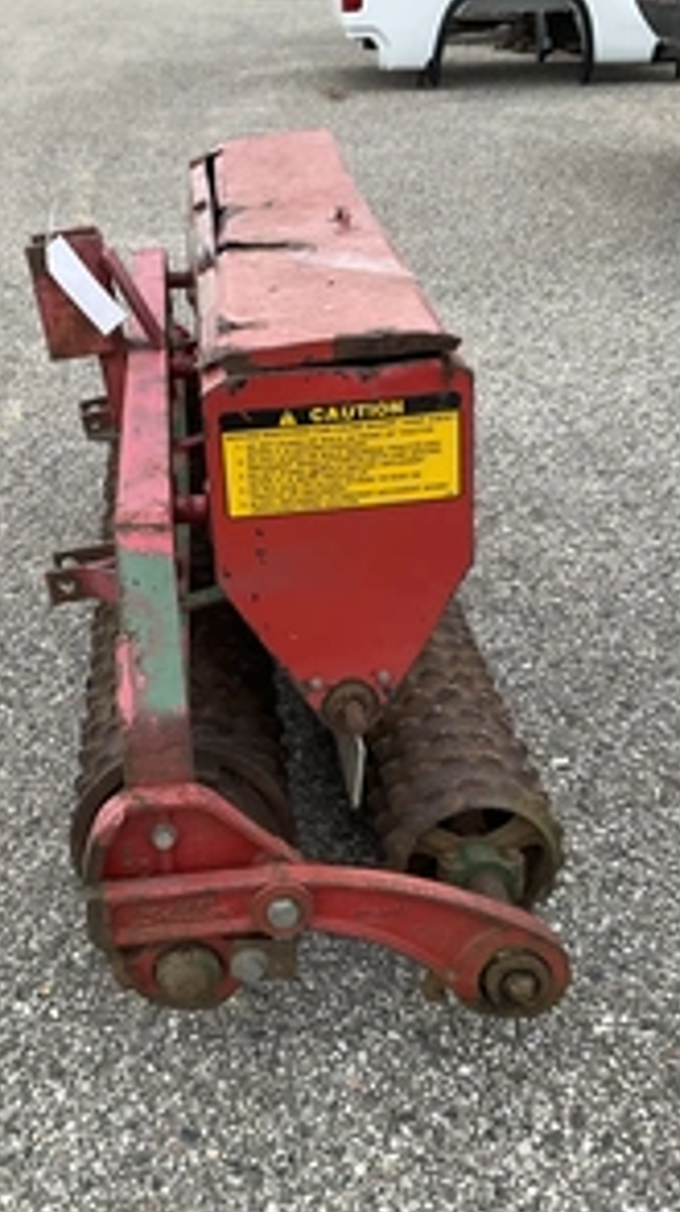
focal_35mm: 43
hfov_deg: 27.6
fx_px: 1381
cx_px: 264
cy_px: 598
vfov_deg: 47.4
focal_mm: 3
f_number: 1.8
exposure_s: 1/122
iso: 50
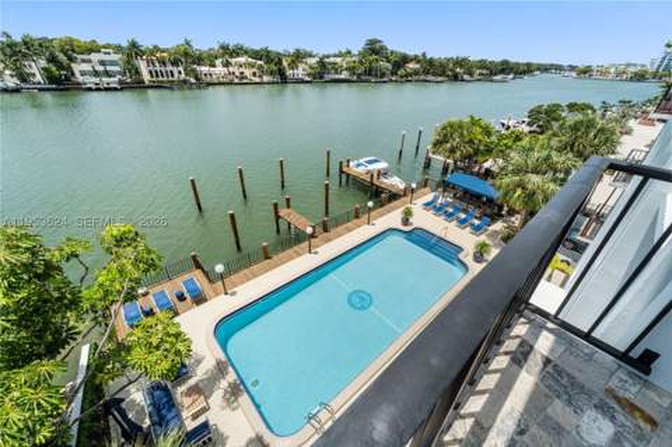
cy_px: 224
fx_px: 261
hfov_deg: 104.3
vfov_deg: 81.1
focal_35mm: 14
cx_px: 336
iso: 250
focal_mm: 14
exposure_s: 1/40
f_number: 11
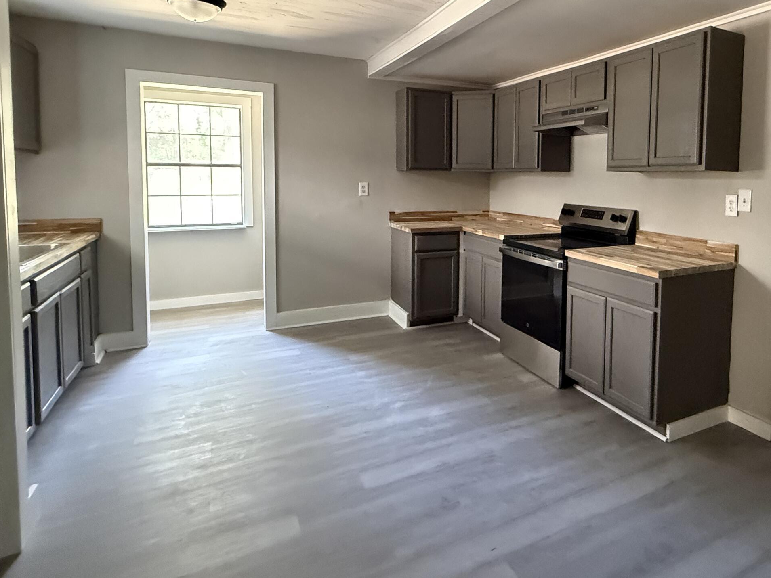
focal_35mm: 22
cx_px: 499
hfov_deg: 74.6
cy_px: 206
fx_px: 490
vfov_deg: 60.0
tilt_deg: -3.6
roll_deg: -0.8
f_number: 2.2
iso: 1000
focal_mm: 2.22
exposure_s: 1/60
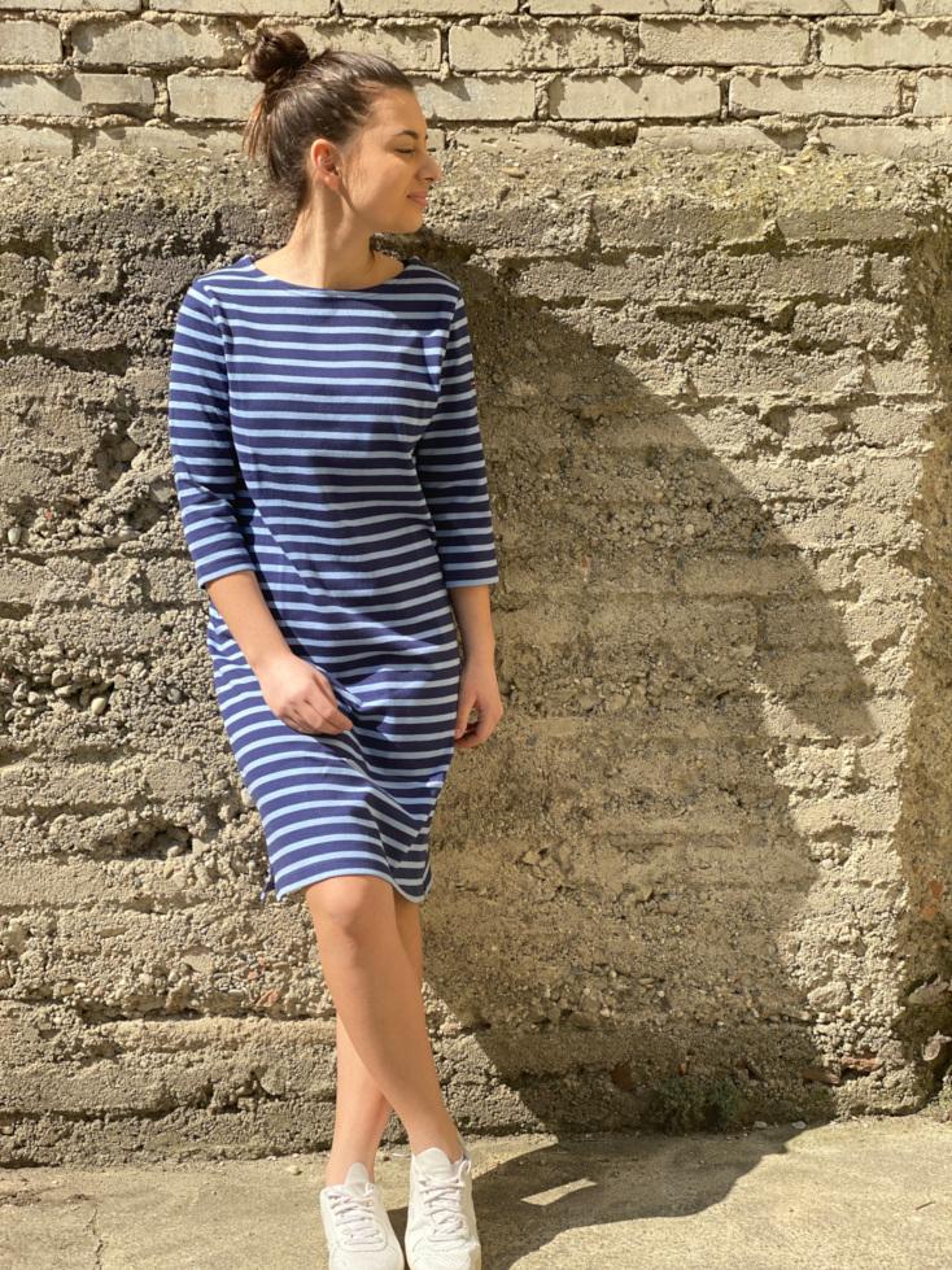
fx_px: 1907
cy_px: 635
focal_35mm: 52
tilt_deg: -9.1
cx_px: 476
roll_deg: -0.1
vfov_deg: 36.8
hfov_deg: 28.0
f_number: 2
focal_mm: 6
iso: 20
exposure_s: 1/1043
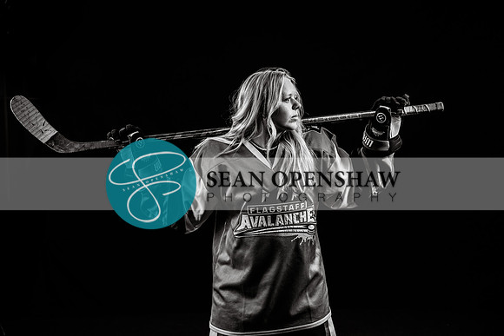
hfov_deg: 44.9
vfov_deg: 30.8
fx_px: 611
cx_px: 252
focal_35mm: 44
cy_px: 168
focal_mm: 43.6
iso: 80
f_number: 4
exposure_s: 1/160
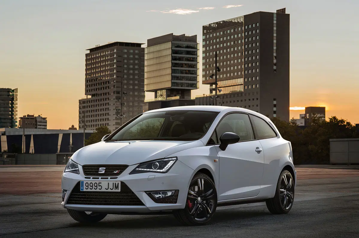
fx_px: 847
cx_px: 180
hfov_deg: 23.9
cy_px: 119
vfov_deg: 16.0
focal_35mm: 85
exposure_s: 1/1.25
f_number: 14
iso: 125
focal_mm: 85
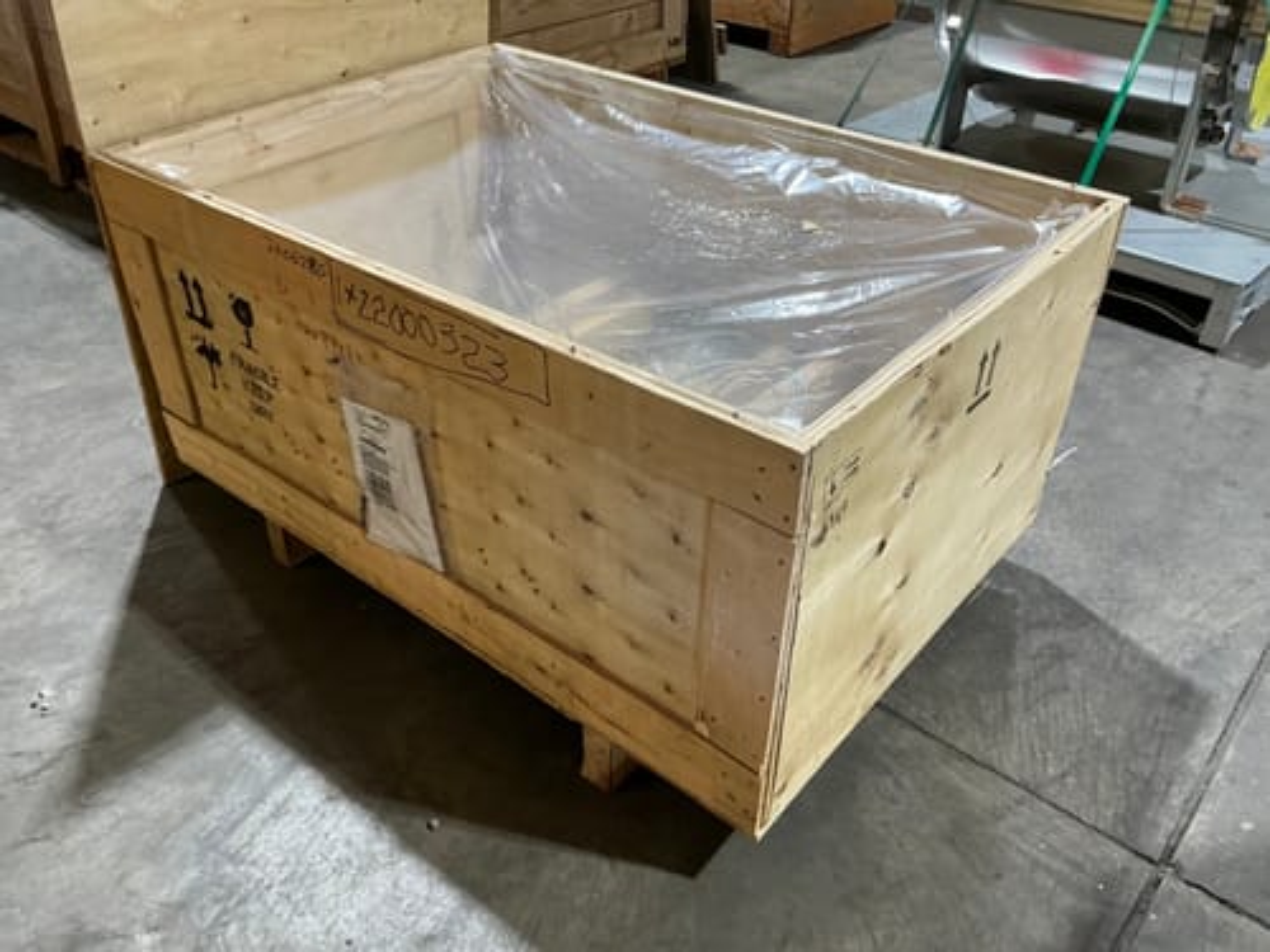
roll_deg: -2.2
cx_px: 635
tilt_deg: -35.1
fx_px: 1027
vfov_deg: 49.7
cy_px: 476
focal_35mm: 28
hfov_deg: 63.4
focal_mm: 3
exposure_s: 1/50
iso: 100
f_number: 1.8
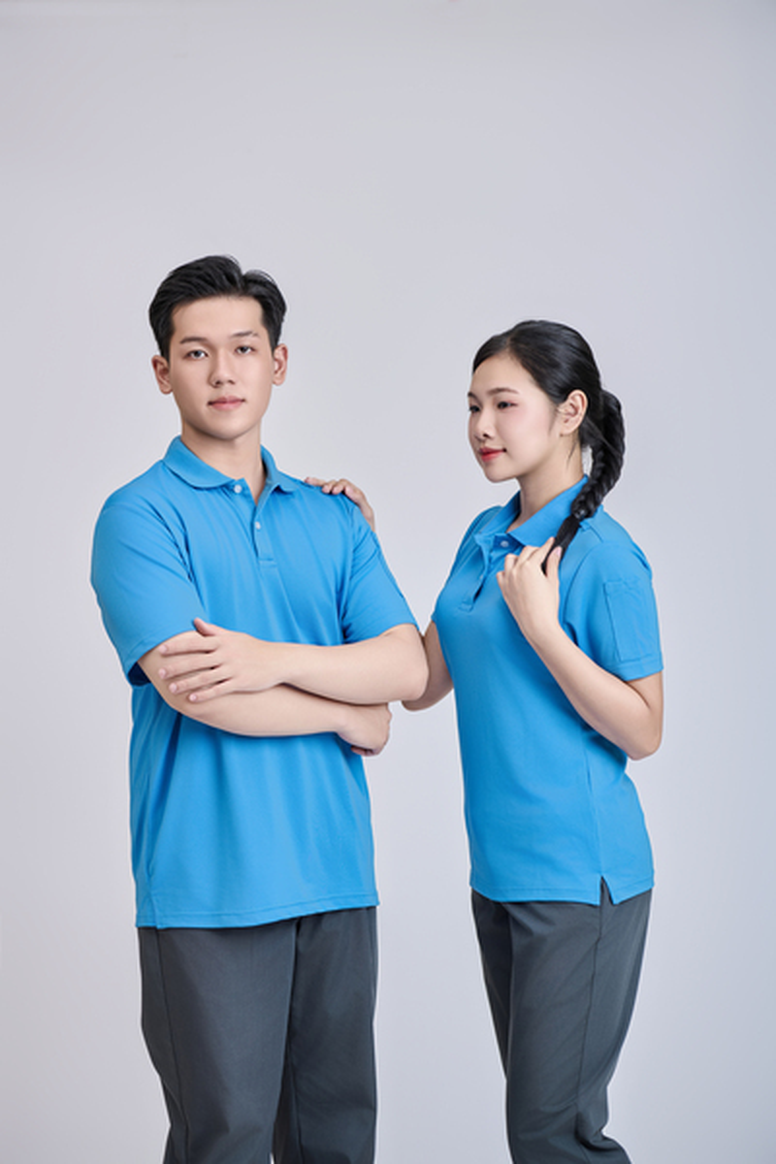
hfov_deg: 12.5
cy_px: 582
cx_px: 388
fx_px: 3556
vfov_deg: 18.6
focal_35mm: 110
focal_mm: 110
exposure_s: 1/200
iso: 100
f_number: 4
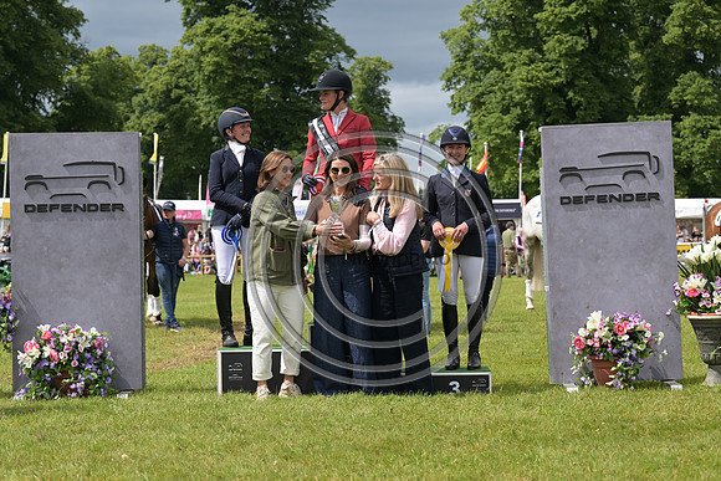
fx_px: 1683
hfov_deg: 24.2
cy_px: 240
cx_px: 360
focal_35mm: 84
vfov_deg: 16.3
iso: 220
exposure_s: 1/1250
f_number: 5.6
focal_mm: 84
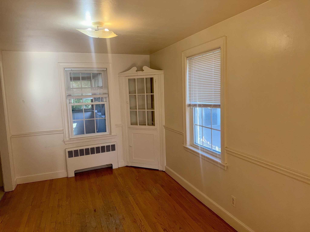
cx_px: 155
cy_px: 116
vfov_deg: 56.8
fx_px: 215
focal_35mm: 24
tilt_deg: -6.1
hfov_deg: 71.6
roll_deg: +2.3
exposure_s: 1/228
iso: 125
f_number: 1.78
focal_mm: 6.76
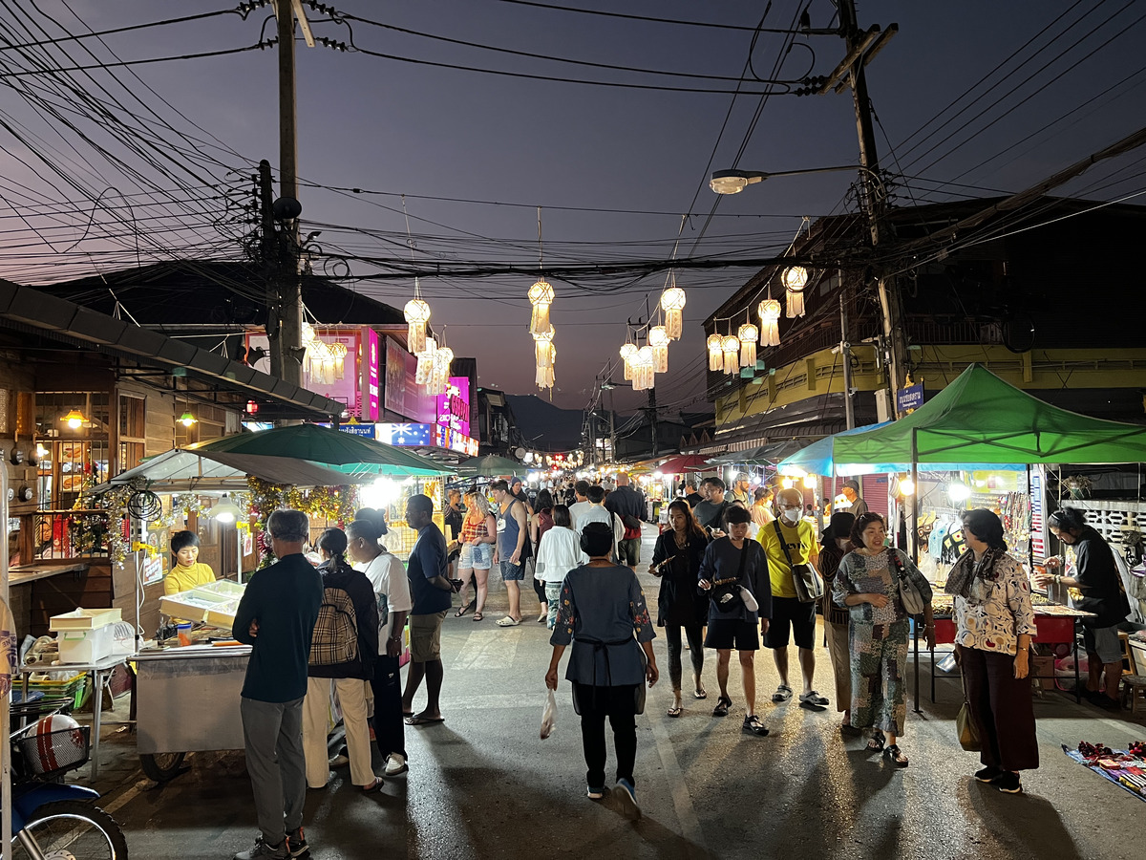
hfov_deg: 67.3
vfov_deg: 53.1
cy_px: 430
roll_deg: +1.7
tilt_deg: +3.4
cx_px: 573
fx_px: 861
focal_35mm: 26
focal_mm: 5.7
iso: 250
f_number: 1.5
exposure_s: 1/50
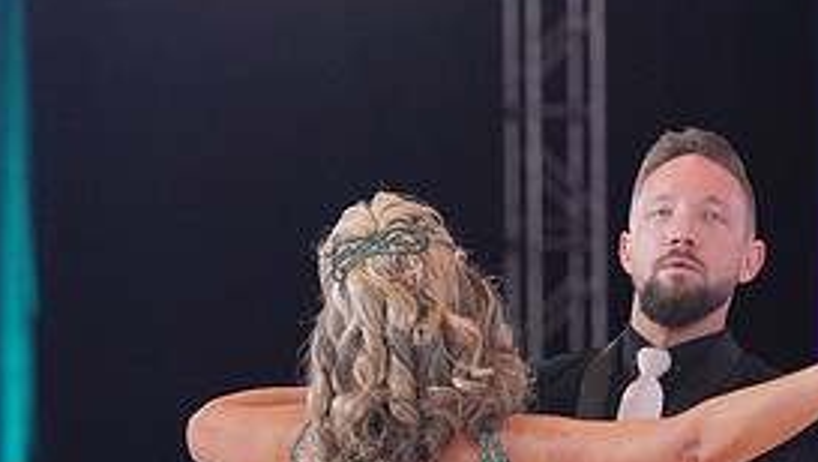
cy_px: 738
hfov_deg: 5.6
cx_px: 469
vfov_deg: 3.2
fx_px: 8313
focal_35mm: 383
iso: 1600
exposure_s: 1/500
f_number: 3.5
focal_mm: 115
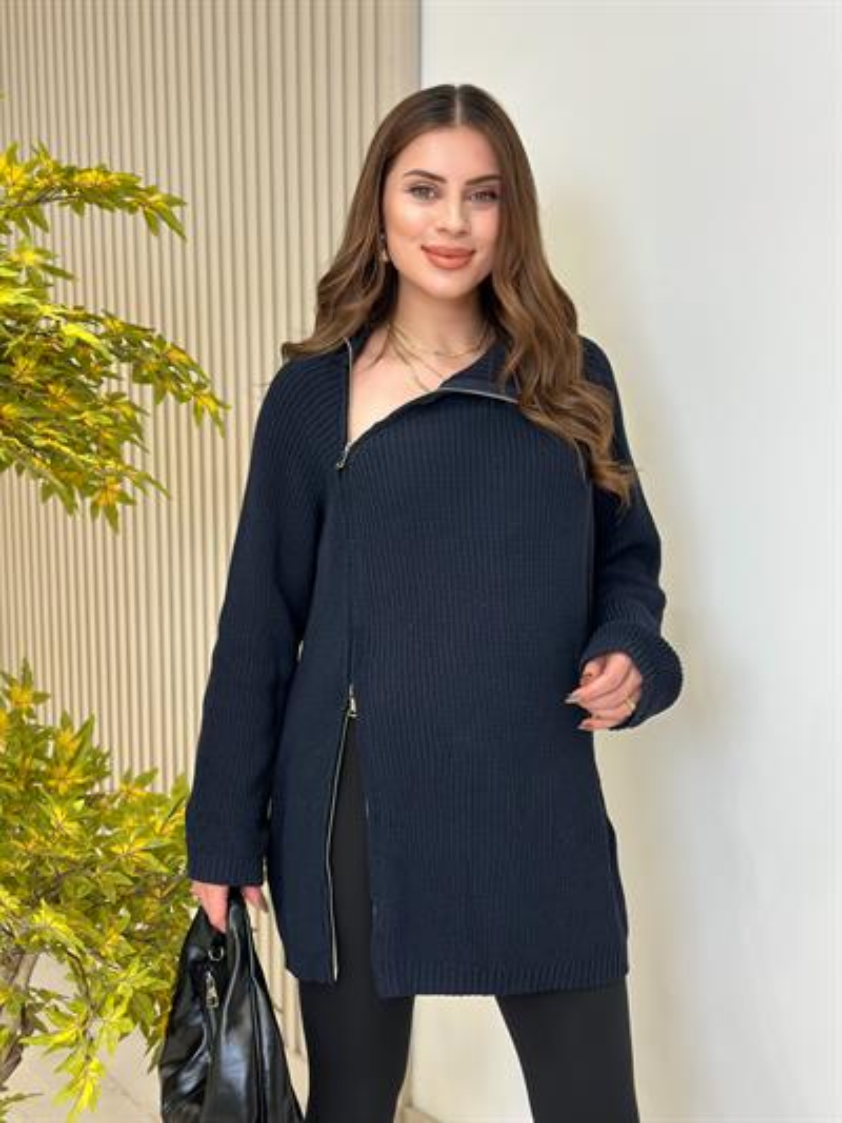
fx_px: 1556
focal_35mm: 48
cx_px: 421
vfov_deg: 39.6
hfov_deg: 30.3
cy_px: 562
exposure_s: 1/100
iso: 64
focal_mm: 6.86
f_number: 1.78
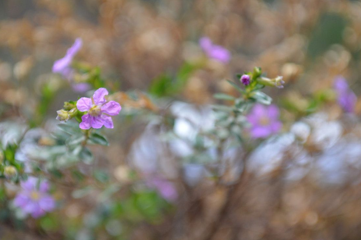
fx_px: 1199
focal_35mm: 120
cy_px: 135
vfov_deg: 11.4
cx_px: 185
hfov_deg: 17.1
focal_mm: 55
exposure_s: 1/125
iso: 200
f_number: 5.6
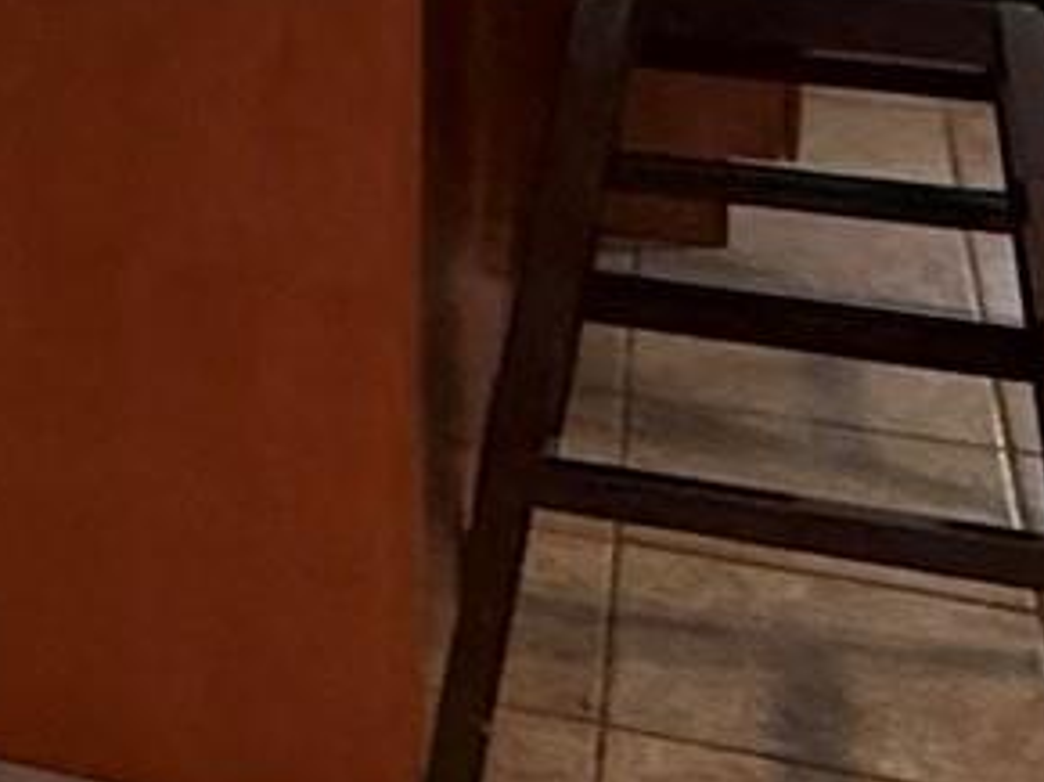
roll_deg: +2.5
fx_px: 2983
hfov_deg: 16.7
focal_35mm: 99
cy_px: -508
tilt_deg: -7.4
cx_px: -799
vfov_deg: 13.7
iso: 400
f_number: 2.2
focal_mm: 2.22
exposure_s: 1/60
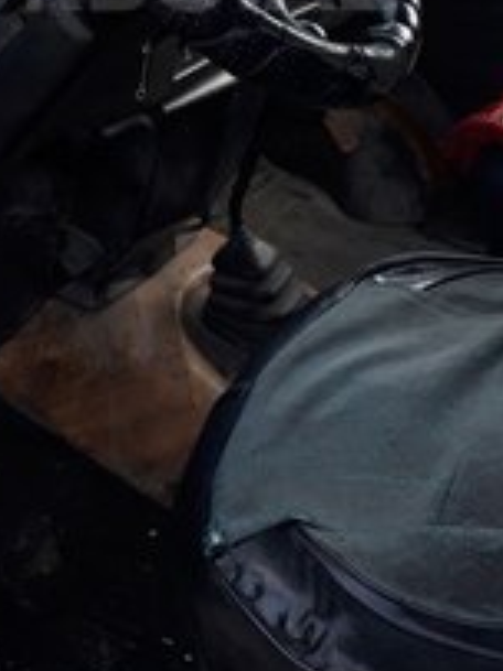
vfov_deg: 27.4
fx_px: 1280
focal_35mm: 66
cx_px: 142
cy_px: -26
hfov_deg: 22.1
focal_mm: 3.6
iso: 40
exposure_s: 1/100
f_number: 1.9
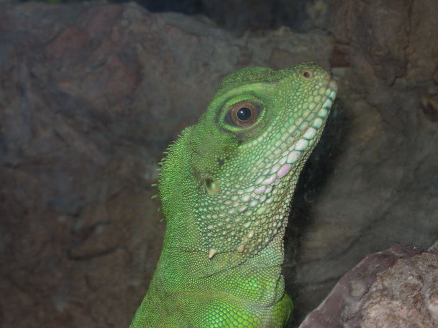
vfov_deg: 18.0
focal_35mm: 82
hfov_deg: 23.8
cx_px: 219
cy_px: 164
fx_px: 1038
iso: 50
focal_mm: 13.5
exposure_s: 1/53.8
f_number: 3.7
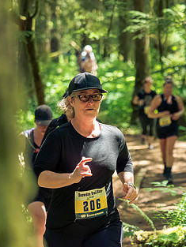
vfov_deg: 8.7
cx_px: 99
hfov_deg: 6.6
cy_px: 165
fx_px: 1625
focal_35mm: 227
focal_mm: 79
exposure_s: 1/800
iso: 5000
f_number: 2.8
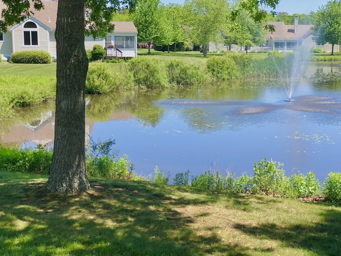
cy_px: 128
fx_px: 562
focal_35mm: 57
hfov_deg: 33.8
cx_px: 170
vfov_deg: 25.7
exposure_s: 1/249
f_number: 2.8
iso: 20
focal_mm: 6.6
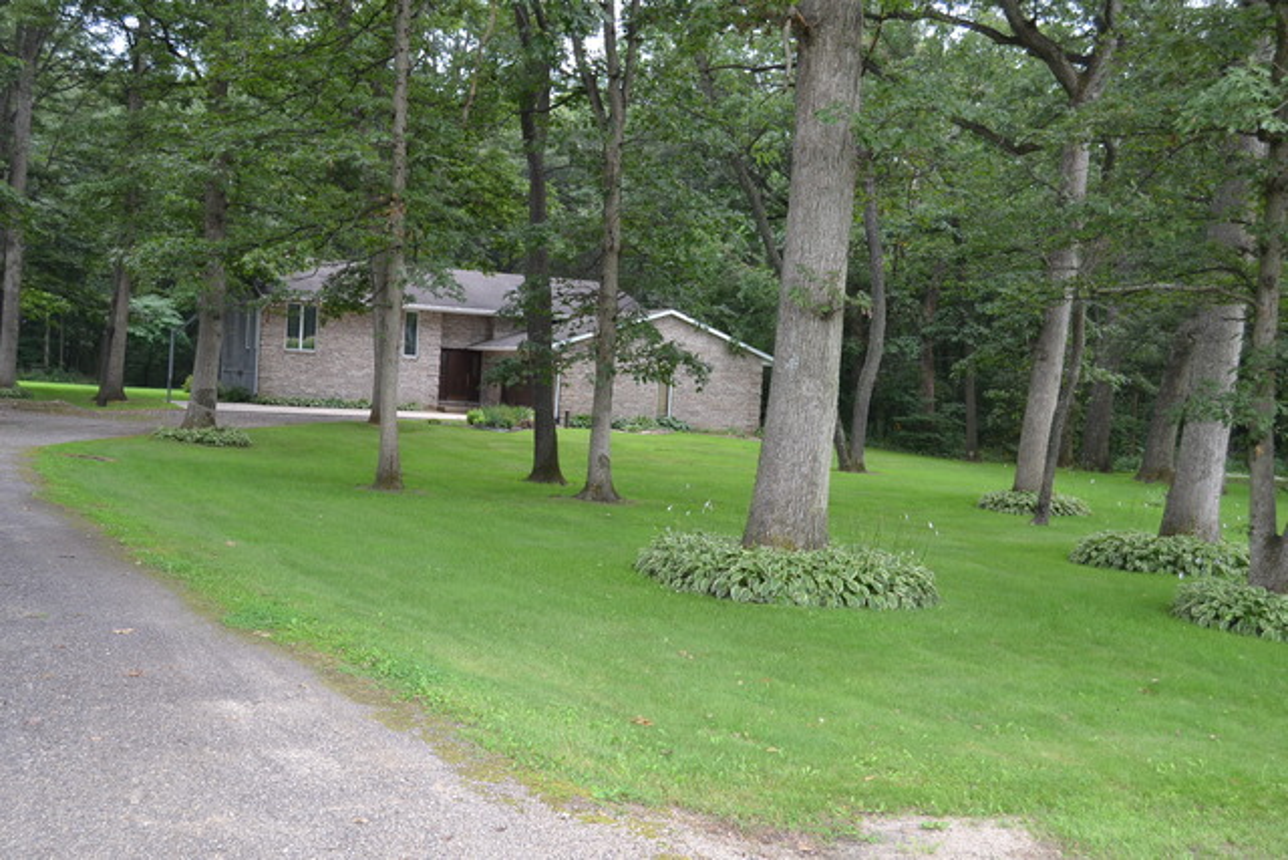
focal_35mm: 39
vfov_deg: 34.2
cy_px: 430
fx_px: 1396
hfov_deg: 49.5
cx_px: 644
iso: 250
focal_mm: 26
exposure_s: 1/125
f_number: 5.6
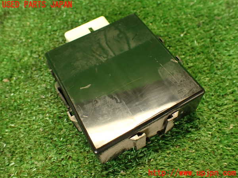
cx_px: 119
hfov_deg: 56.8
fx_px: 220
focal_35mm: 32
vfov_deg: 44.2
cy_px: 89
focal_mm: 5.79
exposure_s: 1/30
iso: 320
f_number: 2.4
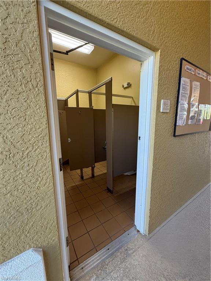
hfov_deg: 85.7
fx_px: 114
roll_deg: +0.5
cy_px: 140
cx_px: 106
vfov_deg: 102.1
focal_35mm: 14
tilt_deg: -10.1
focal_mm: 2.22
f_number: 2.2
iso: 200
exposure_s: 1/120
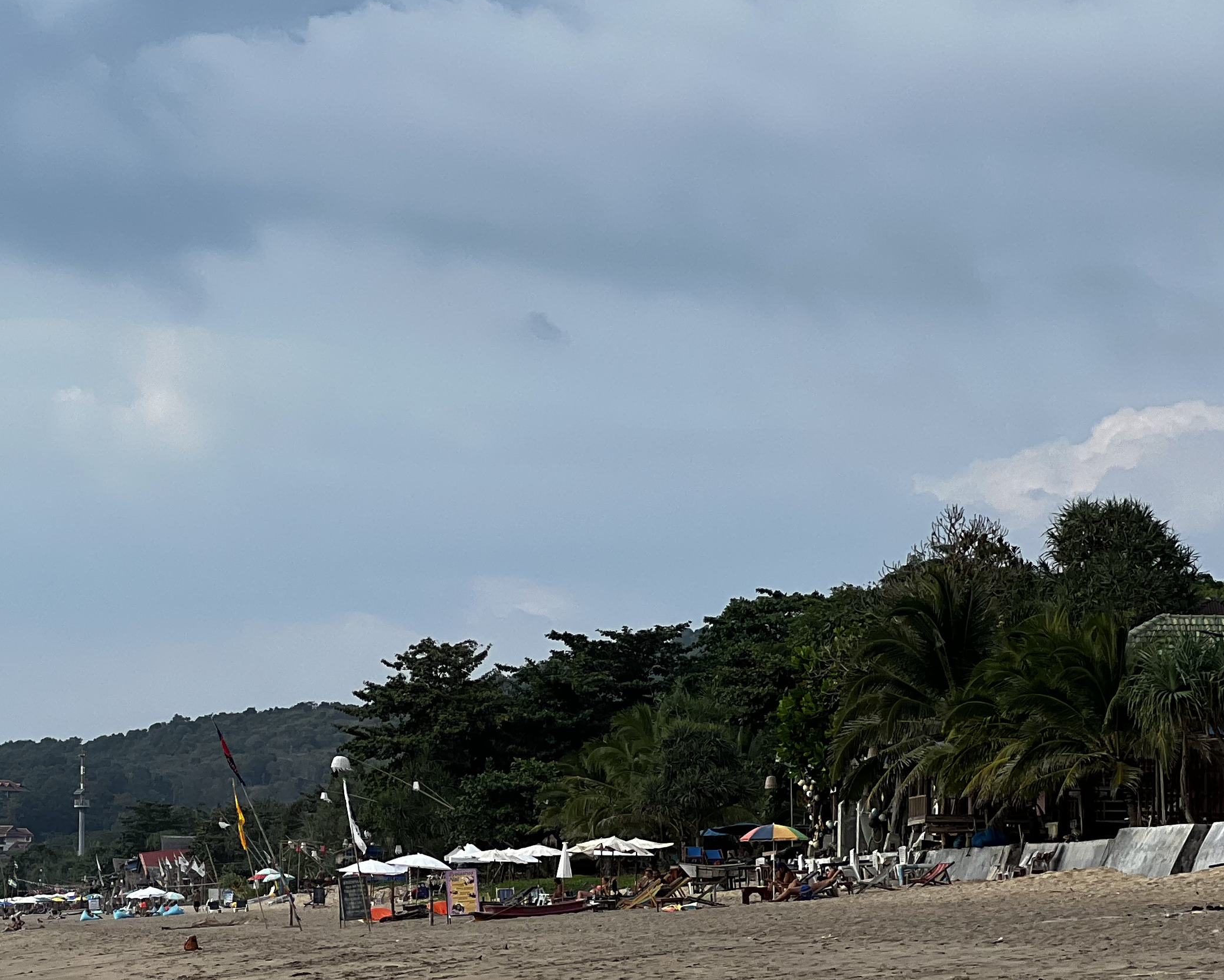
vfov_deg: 10.6
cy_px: 834
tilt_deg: +1.6
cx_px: 56
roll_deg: -0.5
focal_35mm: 145
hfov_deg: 13.1
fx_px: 5253
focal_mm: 9
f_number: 2.8
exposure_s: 1/573
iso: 32
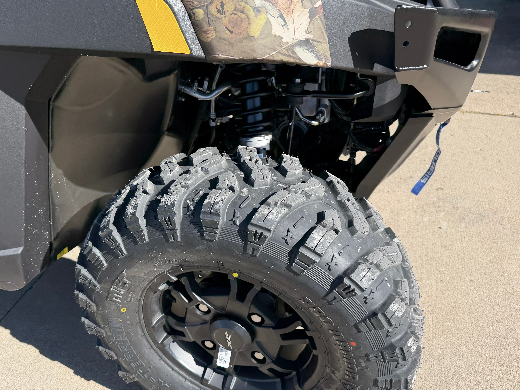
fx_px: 451
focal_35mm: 30
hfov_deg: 59.6
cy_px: 174
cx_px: 214
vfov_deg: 46.7
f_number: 1.78
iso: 80
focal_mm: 6.76
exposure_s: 1/2445
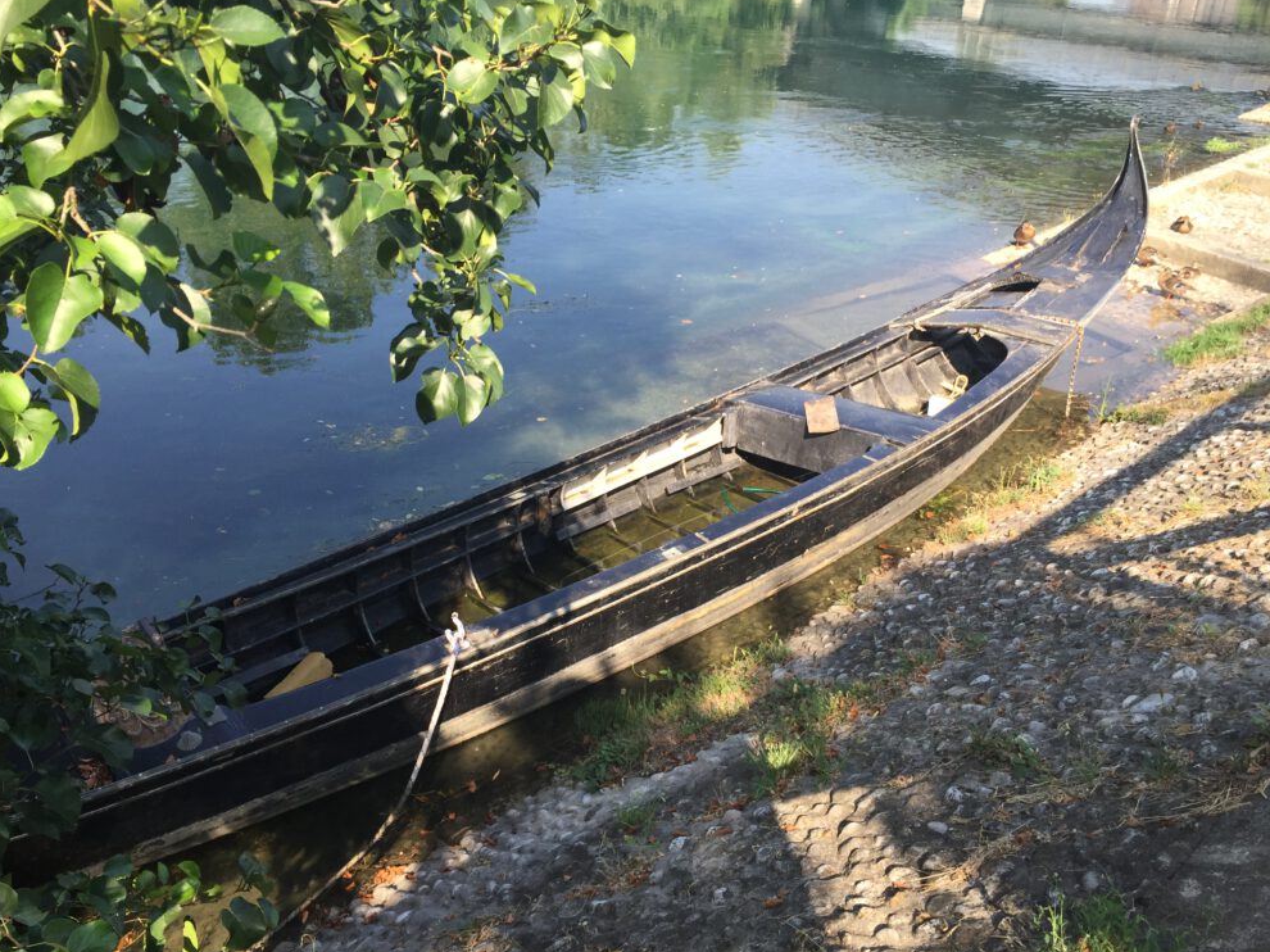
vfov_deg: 46.8
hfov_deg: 60.0
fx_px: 1100
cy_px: 463
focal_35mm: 30
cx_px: 635
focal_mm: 4.15
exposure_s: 1/534
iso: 32
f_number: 2.2
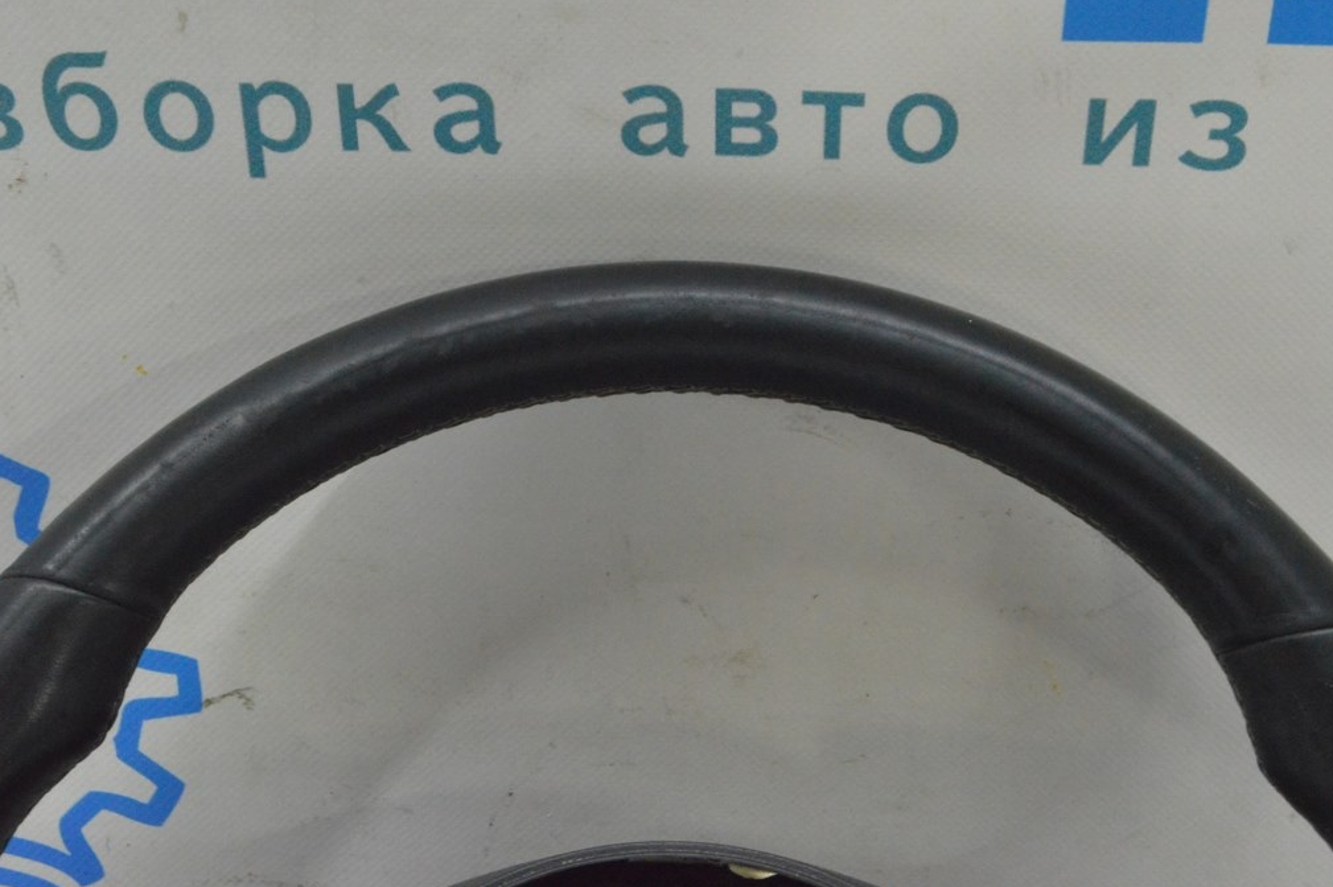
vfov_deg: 19.8
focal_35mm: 69
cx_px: 666
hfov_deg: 29.5
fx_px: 2535
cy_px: 442
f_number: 20
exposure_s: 1/20
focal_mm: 45
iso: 6400
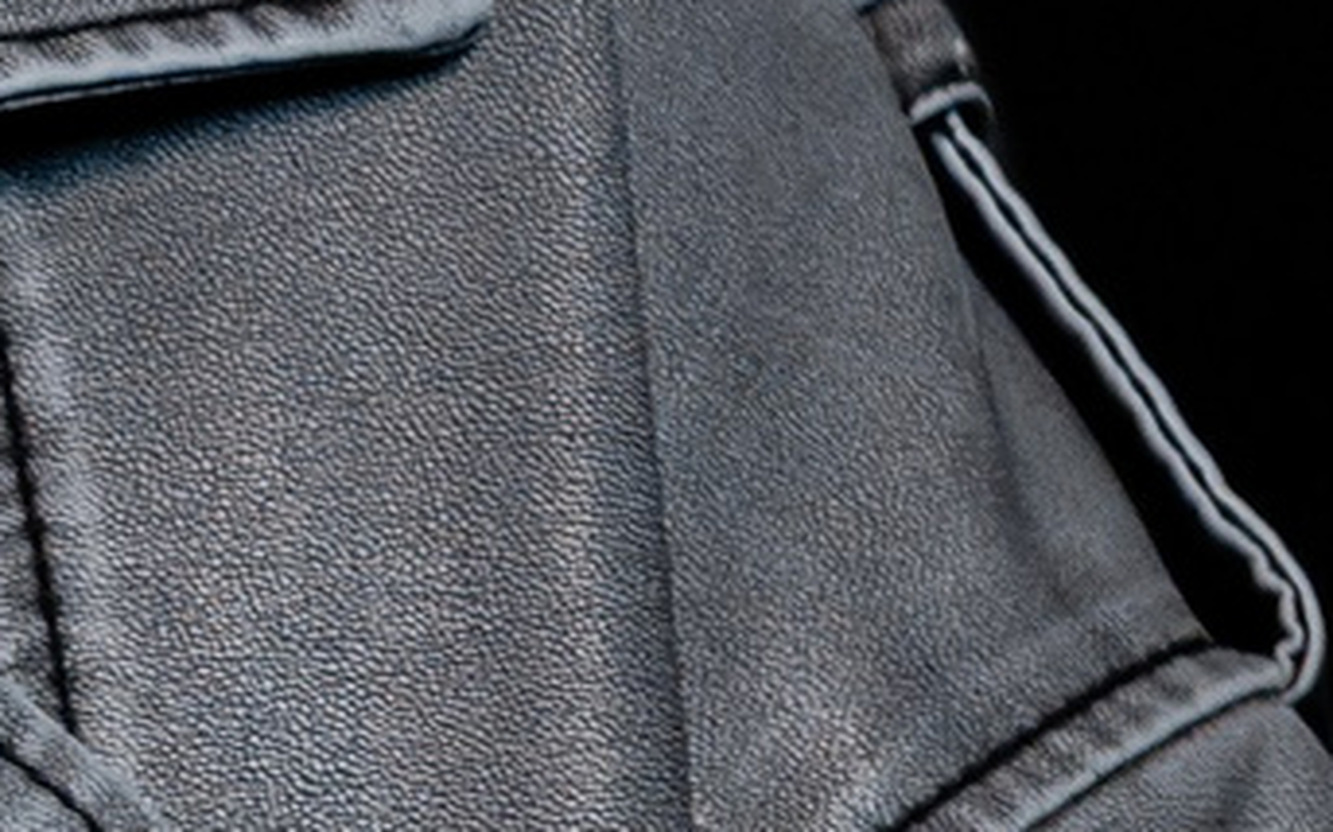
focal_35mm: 1601
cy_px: -1108
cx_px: -2354
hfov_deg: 1.3
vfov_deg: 0.8
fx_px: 58133
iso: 3200
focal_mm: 198
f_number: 2.8
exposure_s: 1/250
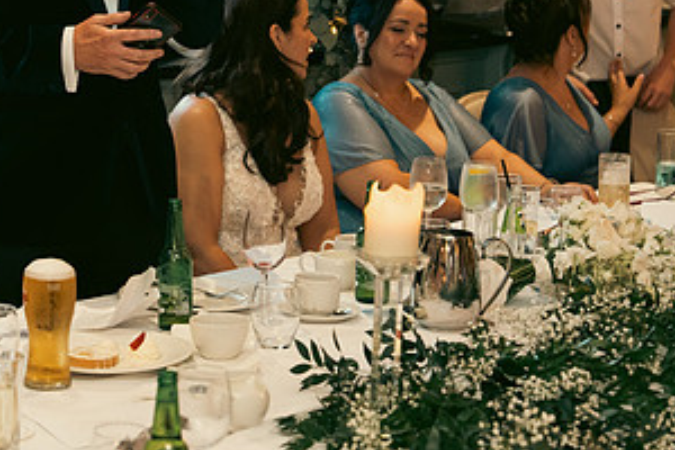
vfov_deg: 11.6
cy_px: 64
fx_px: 2212
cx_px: 259
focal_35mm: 118
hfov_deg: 17.3
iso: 2500
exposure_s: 1/160
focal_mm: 61
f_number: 3.5
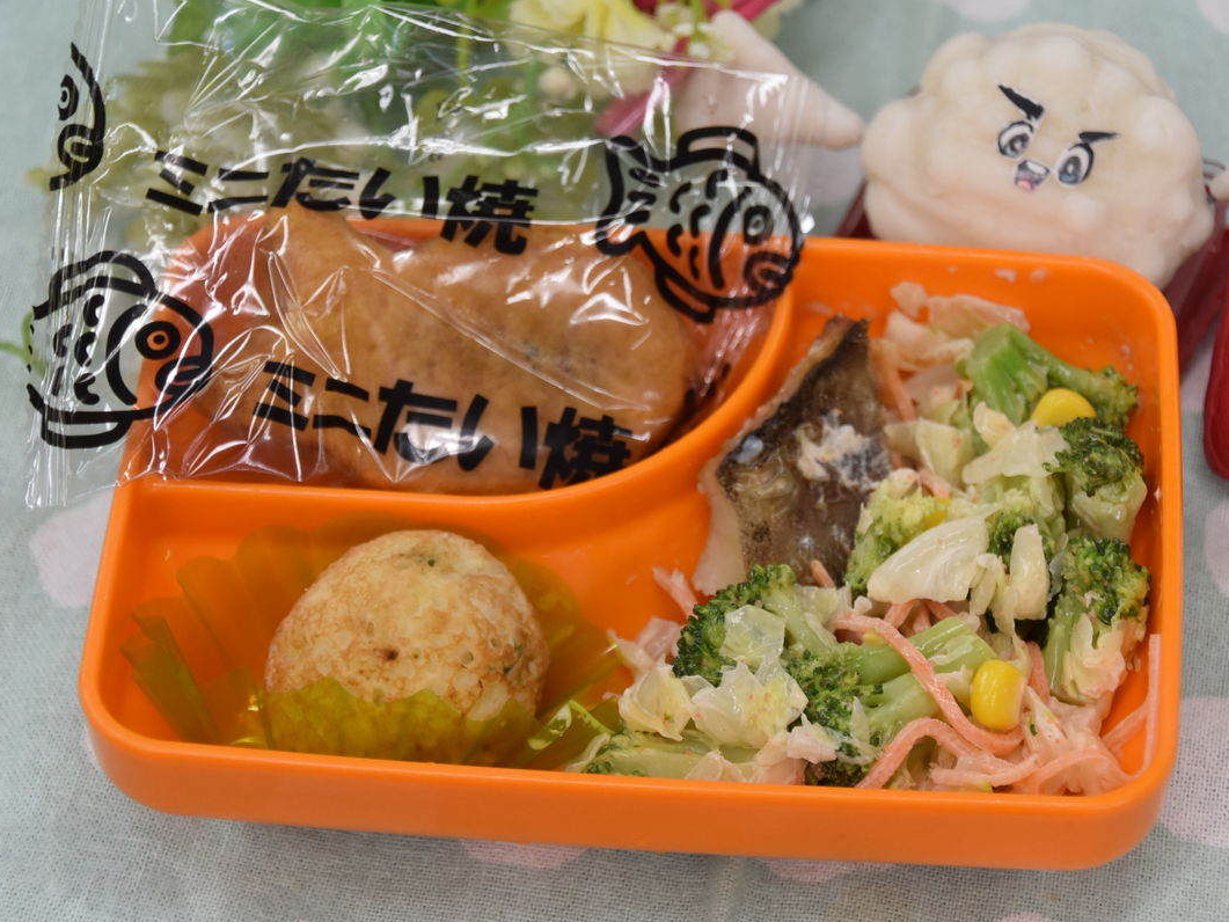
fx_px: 4509
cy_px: 462
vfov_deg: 11.7
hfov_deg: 15.5
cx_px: 669
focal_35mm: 127
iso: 1000
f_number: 5.6
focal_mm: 78
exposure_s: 1/125
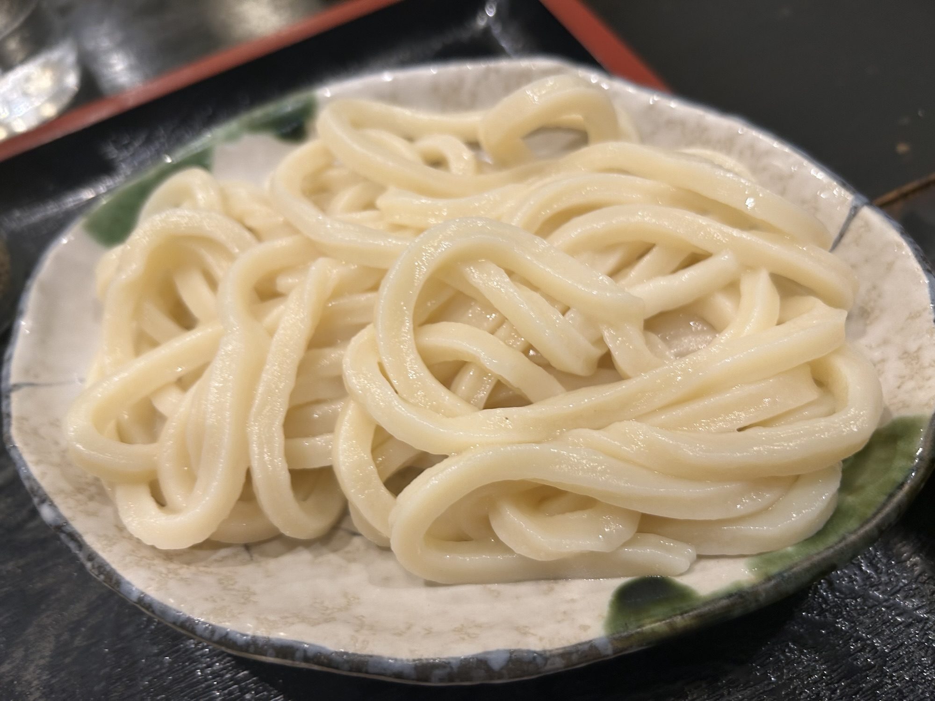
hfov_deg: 67.3
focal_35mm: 26
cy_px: 350
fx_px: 702
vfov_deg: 53.1
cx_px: 468
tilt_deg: -55.5
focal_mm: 5.7
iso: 80
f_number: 1.5
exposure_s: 1/50
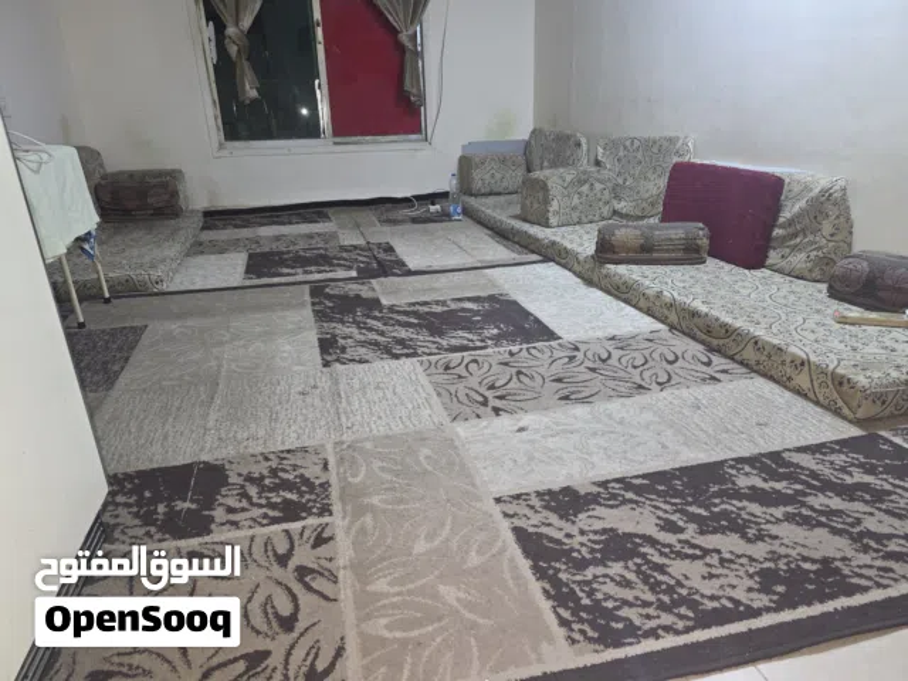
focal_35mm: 23
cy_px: 340
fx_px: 603
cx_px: 454
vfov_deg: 58.9
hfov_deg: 73.9
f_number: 1.7
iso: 160
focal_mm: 6.3
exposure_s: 1/20
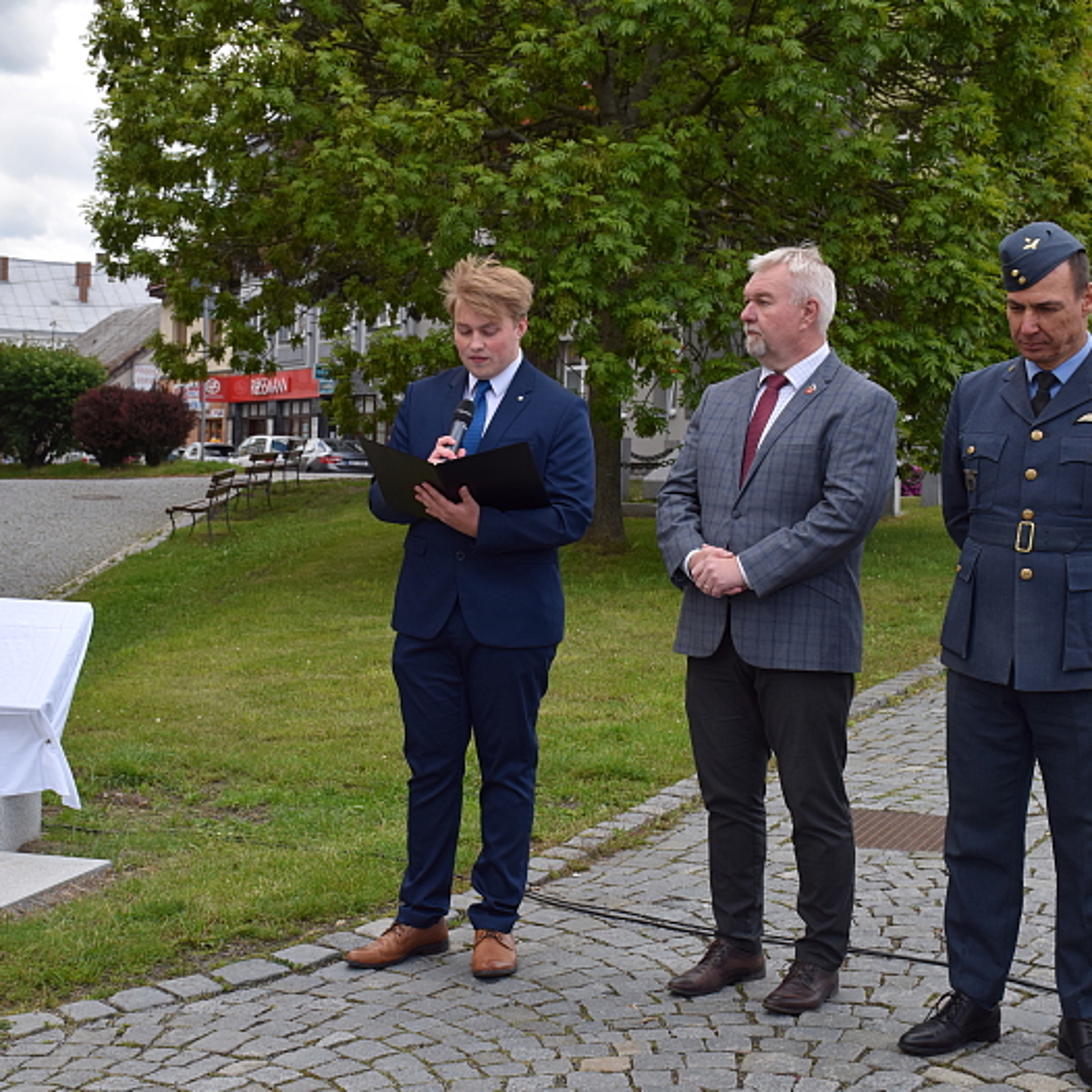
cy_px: 551
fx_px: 2213
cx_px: 490
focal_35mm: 62
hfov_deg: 27.7
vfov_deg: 27.7
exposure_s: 1/250
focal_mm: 32
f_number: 8
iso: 200
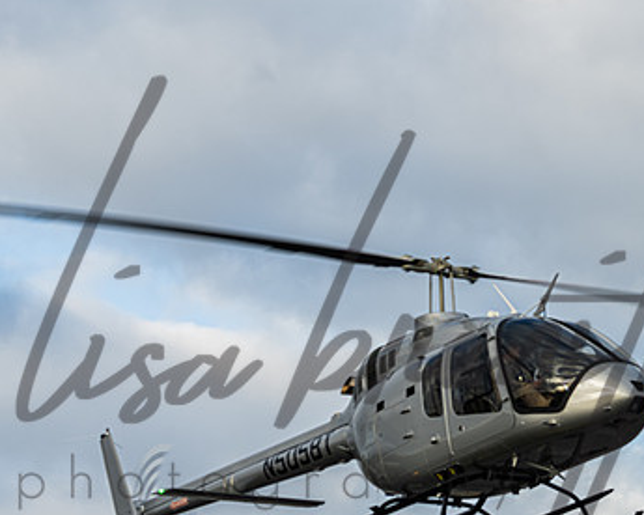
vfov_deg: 7.7
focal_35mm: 202
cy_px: 284
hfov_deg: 9.5
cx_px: 521
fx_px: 3850
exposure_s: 1/250
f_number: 7.1
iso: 125
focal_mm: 110
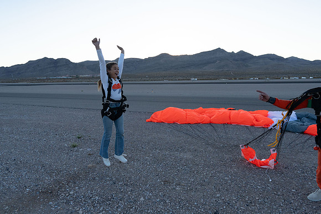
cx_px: 160
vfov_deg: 53.2
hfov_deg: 73.7
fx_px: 214
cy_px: 107
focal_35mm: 24
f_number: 4.5
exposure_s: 1/2000
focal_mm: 24
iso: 1250
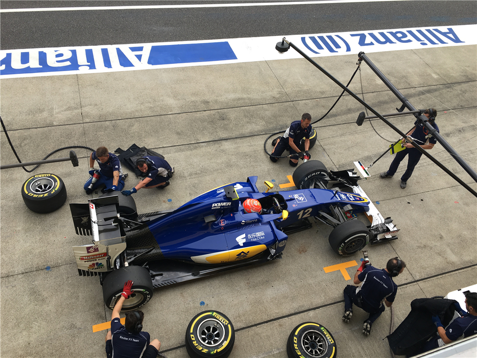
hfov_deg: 61.7
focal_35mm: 29
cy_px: 179
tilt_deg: -46.0
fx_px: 400
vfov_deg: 48.2
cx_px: 238
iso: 25
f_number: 2.2
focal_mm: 4.15
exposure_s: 1/130
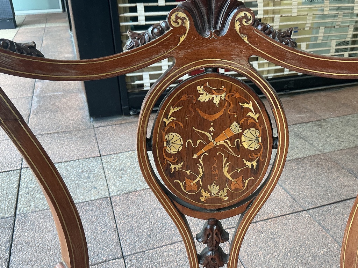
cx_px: 205
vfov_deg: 41.7
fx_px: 352
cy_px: 148
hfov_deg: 53.8
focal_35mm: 34
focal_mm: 3
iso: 64
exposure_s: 1/120
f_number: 1.8
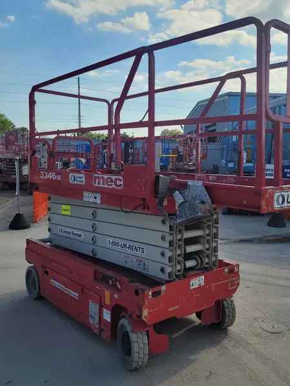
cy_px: 192
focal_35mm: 32
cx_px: 167
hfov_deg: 44.0
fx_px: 357
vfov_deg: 56.8
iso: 40
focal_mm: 5.4
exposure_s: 1/2679
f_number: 1.8
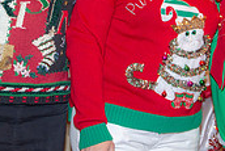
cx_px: 114
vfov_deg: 10.6
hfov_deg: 16.0
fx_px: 801
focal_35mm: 128
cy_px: -18
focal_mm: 38
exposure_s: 1/60
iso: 800
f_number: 3.5
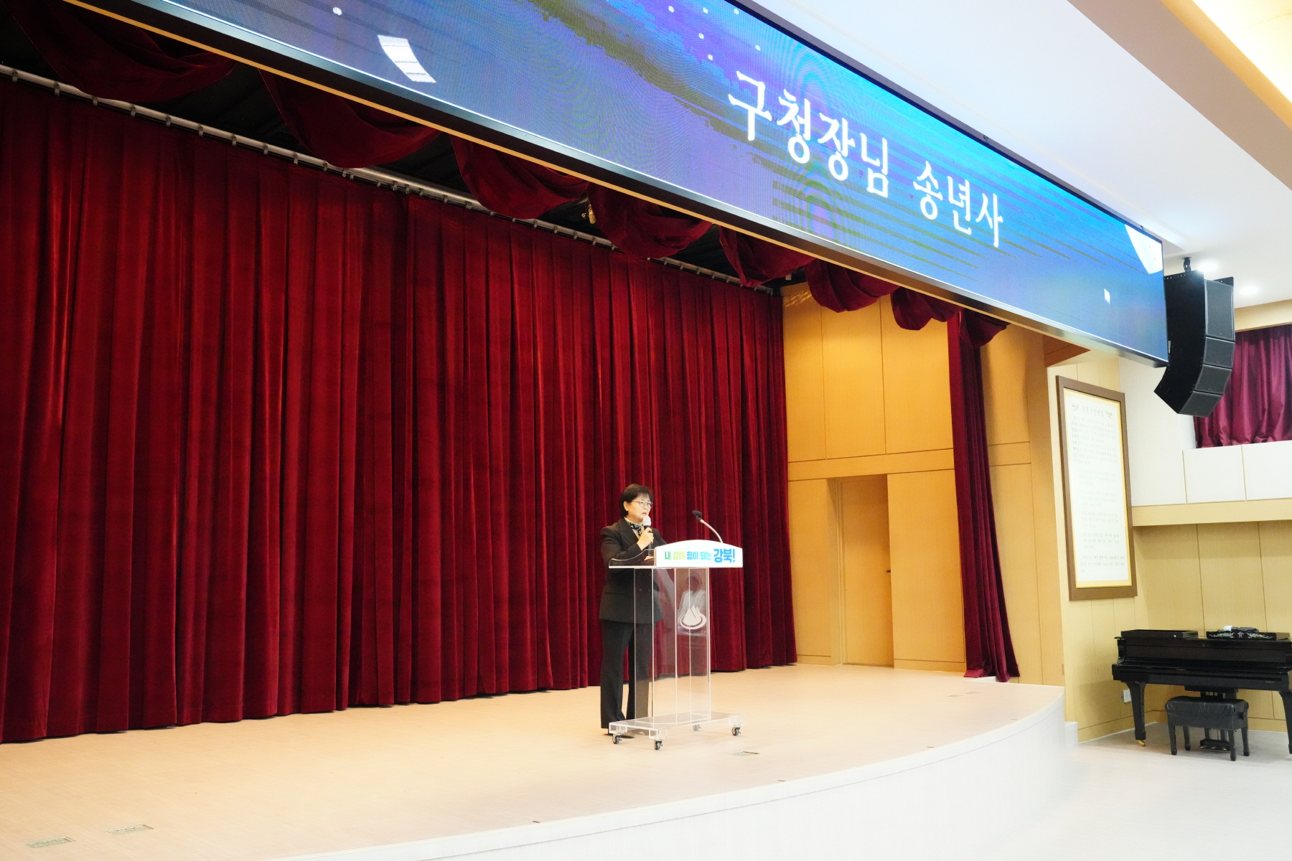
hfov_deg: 61.9
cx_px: 646
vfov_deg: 43.6
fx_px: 1077
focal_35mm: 30
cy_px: 430
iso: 16000
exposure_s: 1/160
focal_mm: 30
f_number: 5.6
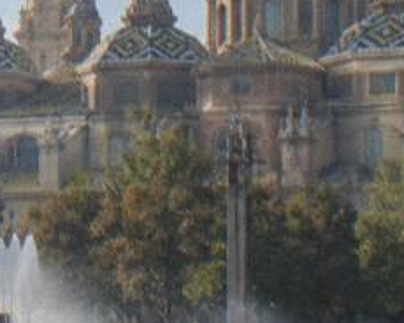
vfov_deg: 3.6
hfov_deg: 4.5
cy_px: 39
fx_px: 5118
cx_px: 207
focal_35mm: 428
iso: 320
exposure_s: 1/250
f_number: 9
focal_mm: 105
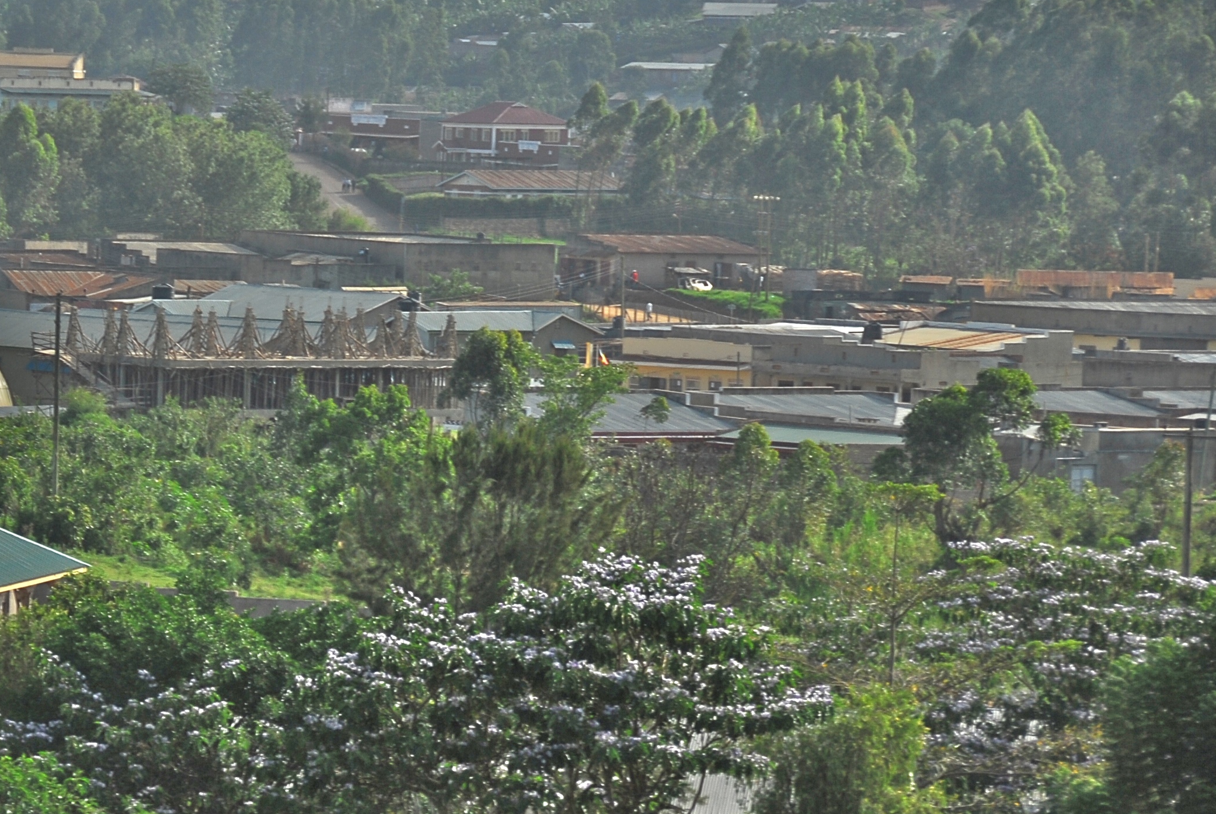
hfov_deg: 8.2
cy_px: 510
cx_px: 100
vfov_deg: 5.5
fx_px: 8488
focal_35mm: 251
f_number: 5.3
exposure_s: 1/500
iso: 100
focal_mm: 90
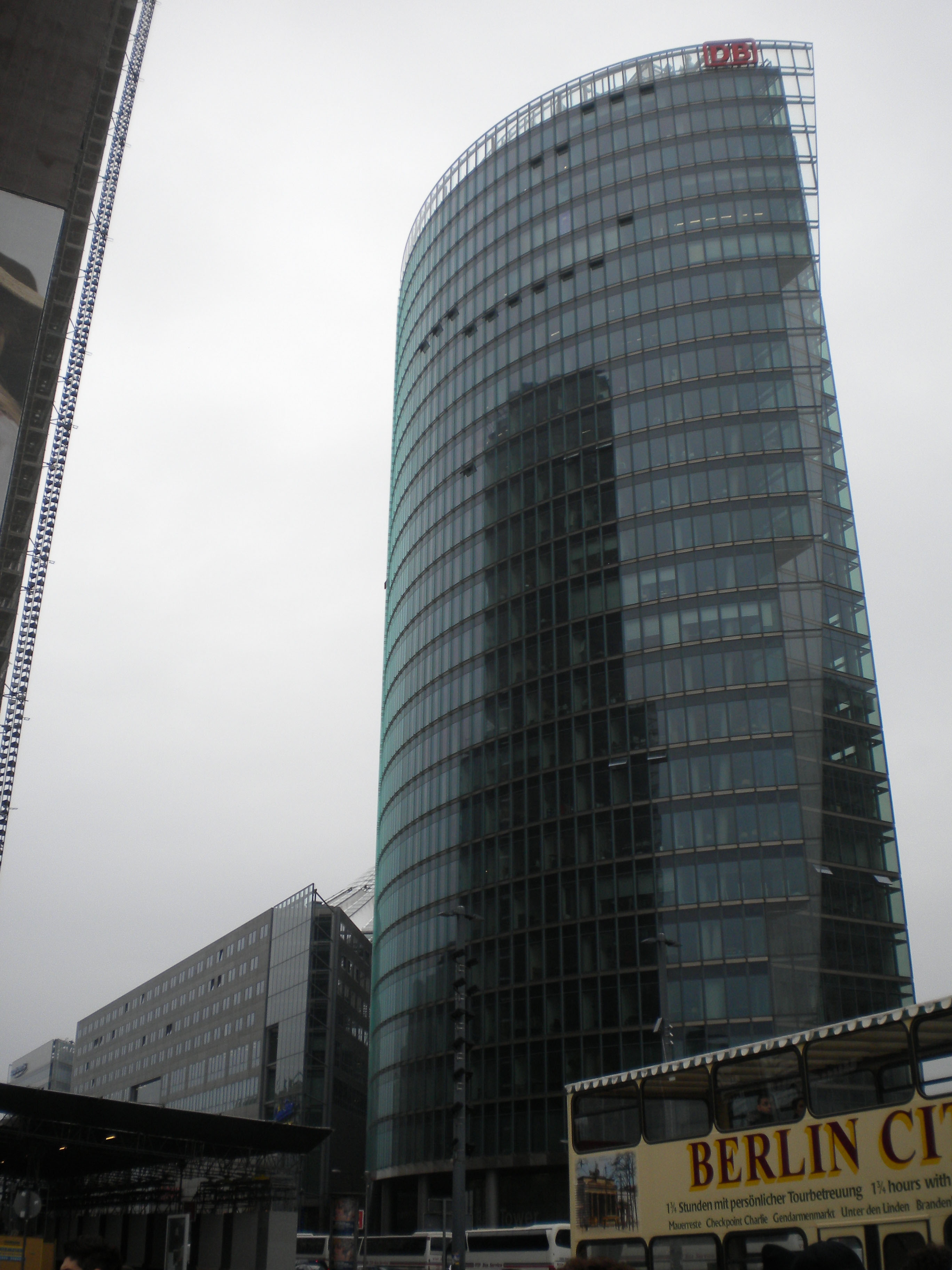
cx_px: 476
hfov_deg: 40.7
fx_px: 1283
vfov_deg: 52.6
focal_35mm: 35
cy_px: 635
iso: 80
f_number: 4.6
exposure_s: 1/325
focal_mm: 6.3
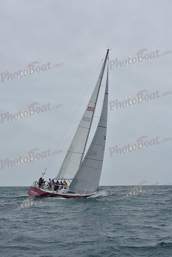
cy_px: 128
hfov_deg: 19.5
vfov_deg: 28.8
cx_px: 86
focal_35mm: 70
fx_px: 501
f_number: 10
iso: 250
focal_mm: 70
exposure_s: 1/800
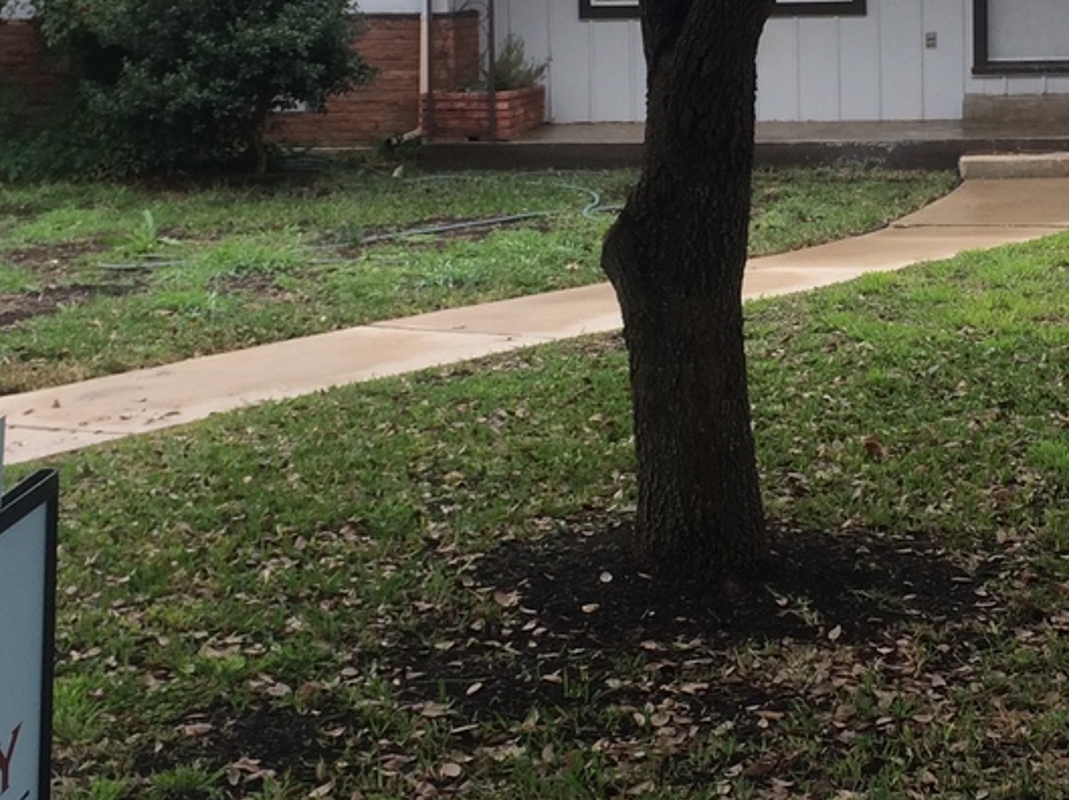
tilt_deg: -3.4
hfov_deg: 24.6
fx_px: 2438
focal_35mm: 79
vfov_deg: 18.4
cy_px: 145
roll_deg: +2.8
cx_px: 723
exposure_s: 1/172
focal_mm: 4.15
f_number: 2.2
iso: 32
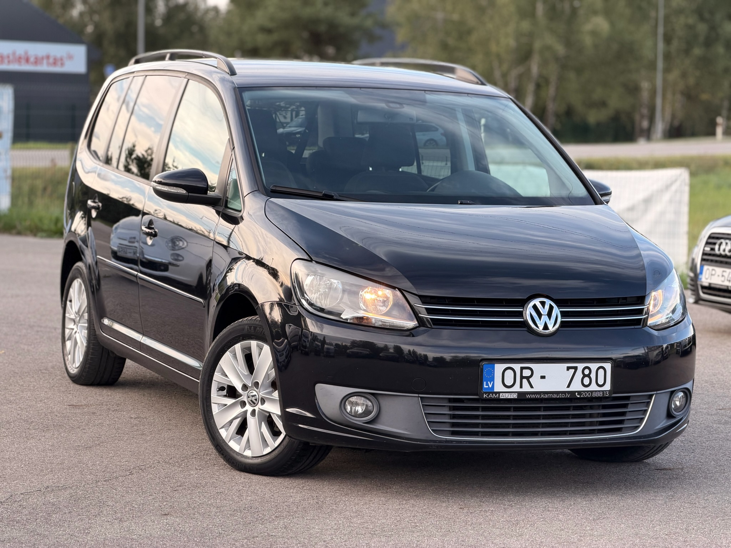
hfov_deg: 19.6
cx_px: 366
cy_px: 274
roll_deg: -0.5
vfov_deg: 14.8
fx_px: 2112
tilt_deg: -4.7
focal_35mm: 100
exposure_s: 1/121
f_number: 2.8
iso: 80
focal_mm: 16.89
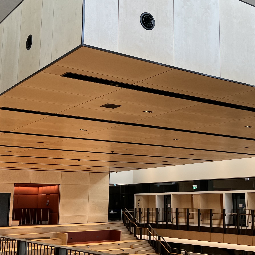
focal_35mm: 52
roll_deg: +0.2
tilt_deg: +11.4
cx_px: 178
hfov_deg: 32.4
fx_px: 433
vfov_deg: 32.8
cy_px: 119
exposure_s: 1/100
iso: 50
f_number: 1.5
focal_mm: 5.7
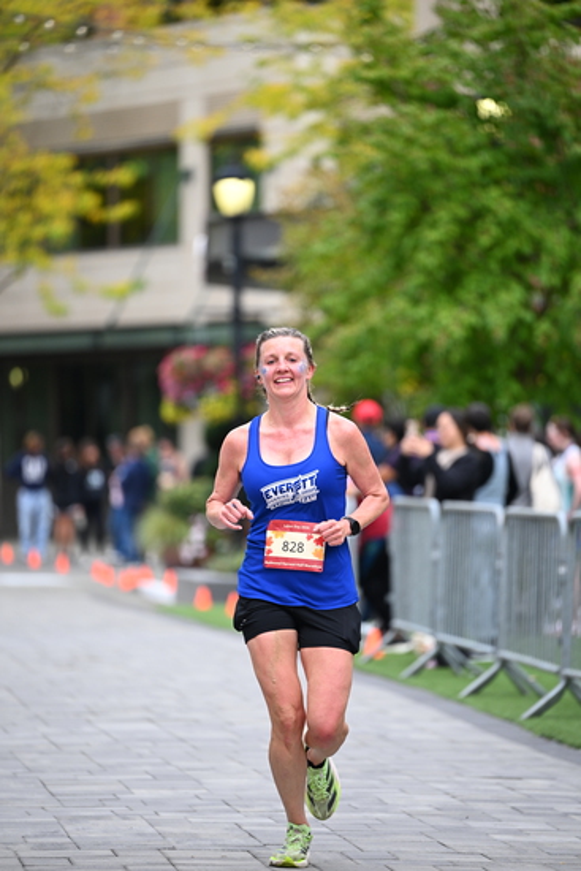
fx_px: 4838
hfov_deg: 6.9
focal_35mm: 200
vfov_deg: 10.3
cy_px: 436
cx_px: 290
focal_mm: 200
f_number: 2.8
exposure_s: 1/1600
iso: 640
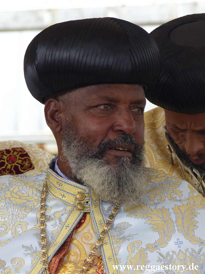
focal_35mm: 522
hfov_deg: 2.8
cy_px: 137
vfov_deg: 3.8
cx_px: 102
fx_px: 4122
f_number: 4
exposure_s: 1/125
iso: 100
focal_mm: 94
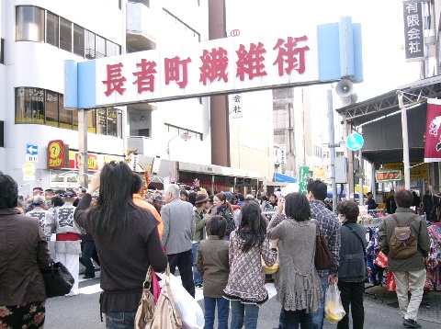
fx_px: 445
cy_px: 164
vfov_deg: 40.6
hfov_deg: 52.7
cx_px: 220
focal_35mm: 35
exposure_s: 1/125
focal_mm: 5.8
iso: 100
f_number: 2.8
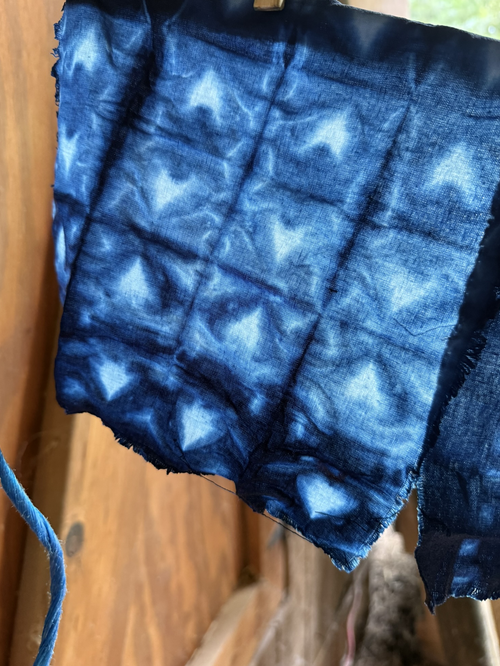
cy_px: 320
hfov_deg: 54.9
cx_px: 241
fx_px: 481
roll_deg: +0.7
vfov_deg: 69.4
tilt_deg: -7.1
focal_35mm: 25
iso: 320
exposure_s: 1/60
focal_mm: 6.76
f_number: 1.78
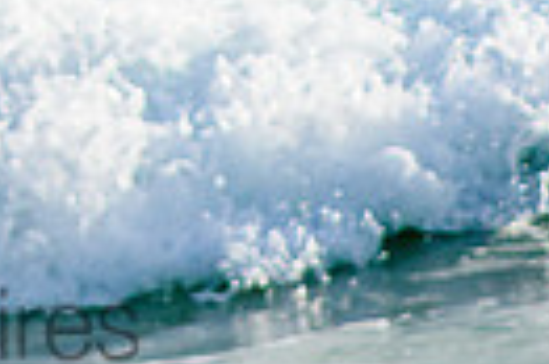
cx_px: -184
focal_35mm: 2662
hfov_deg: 0.8
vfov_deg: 0.5
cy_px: -370
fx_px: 40545
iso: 360
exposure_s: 1/2000
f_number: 5.6
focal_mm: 400
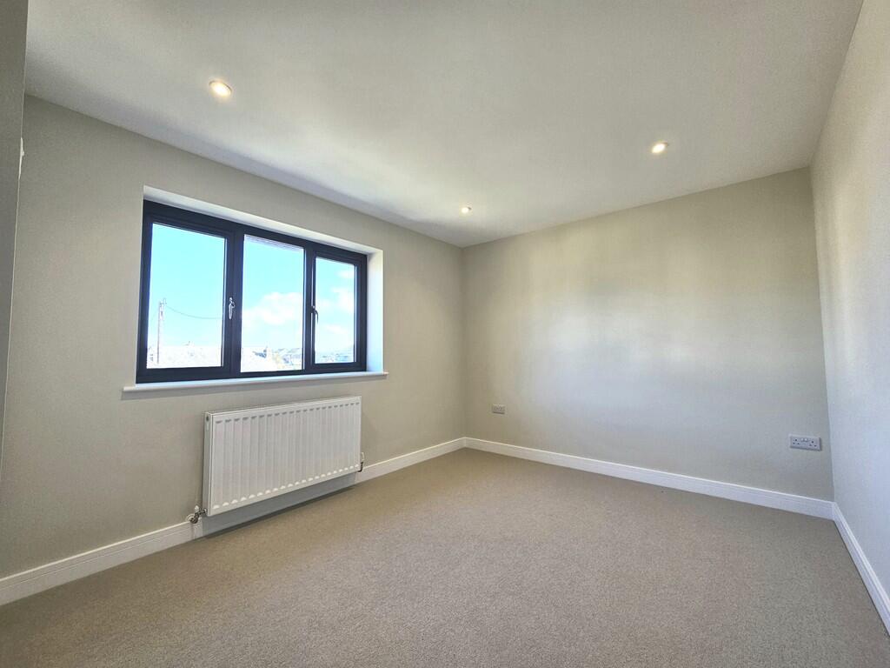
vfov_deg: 89.9
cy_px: 334
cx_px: 445
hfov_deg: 106.2
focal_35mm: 13
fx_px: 334
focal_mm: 2.2
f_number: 2.2
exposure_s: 1/103
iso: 50
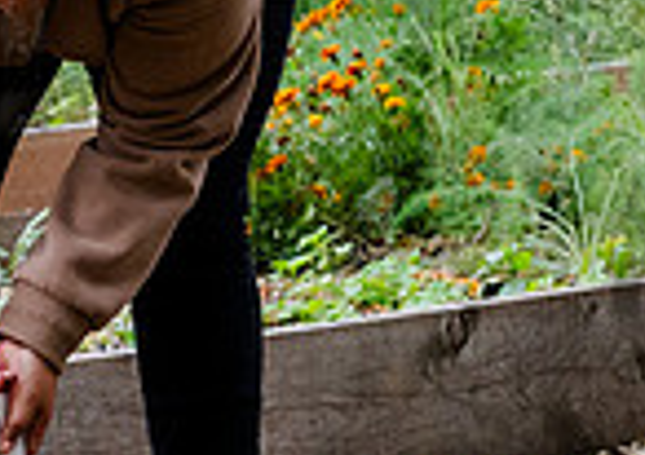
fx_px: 4524
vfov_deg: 5.7
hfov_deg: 8.1
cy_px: 54
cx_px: -115
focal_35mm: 248
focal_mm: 56
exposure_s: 1/320
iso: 2000
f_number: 4.5
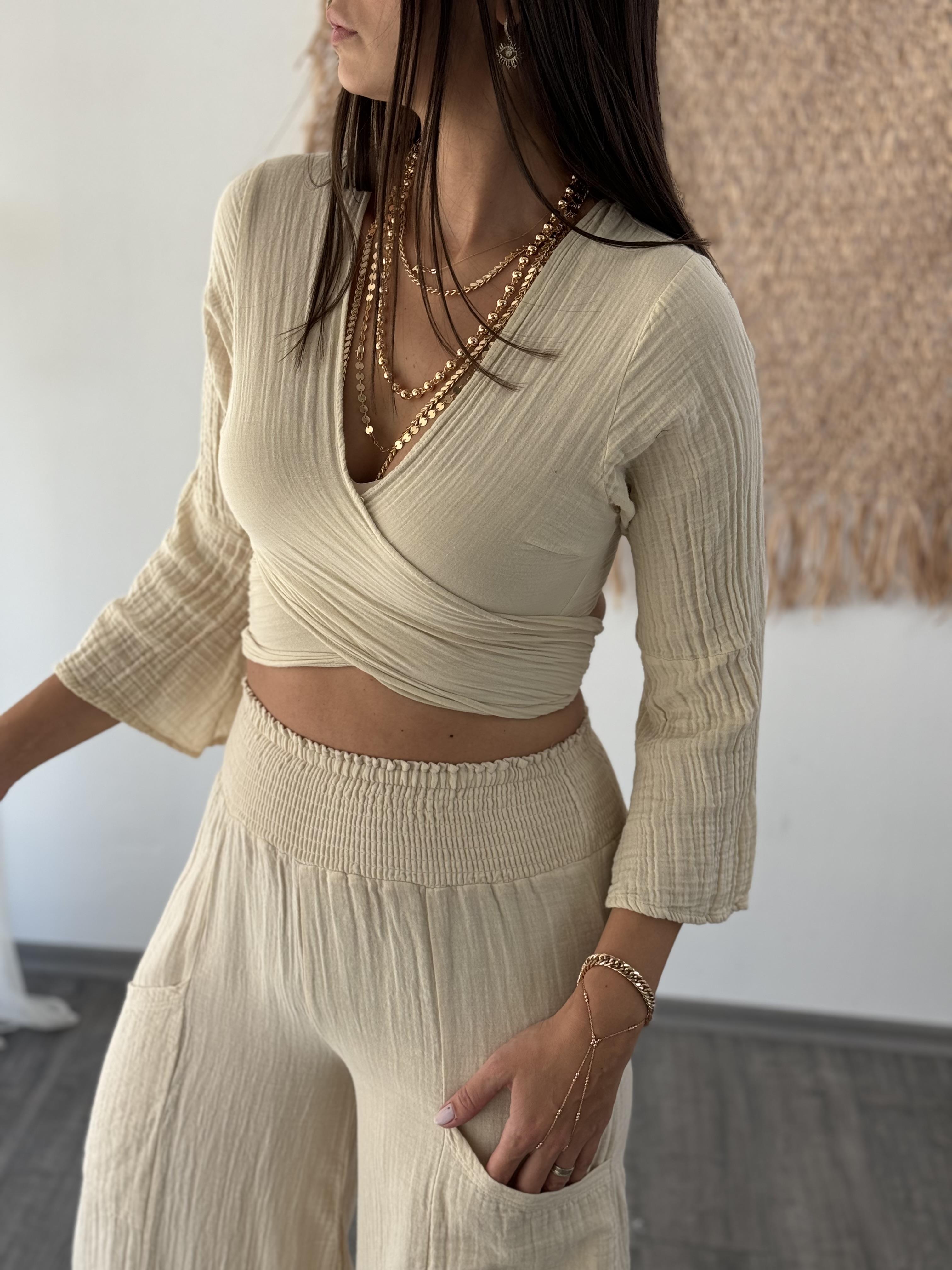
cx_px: 476
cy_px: 635
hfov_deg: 30.3
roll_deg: -4.7
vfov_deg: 39.7
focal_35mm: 48
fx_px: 1760
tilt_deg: -15.7
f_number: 1.78
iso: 64
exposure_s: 1/305
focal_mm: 6.76
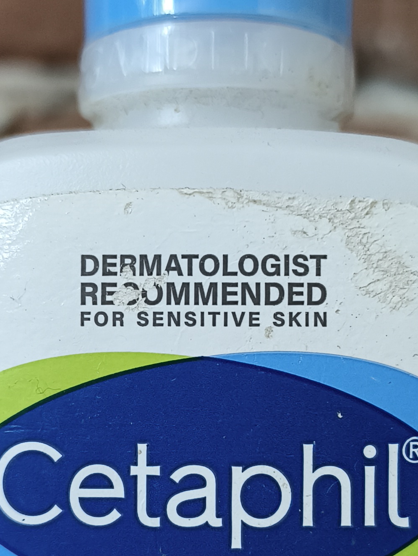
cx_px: 214
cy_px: 364
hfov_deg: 19.9
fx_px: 1189
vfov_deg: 26.2
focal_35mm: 74
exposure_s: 1/100
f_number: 1.87
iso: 640
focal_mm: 5.56
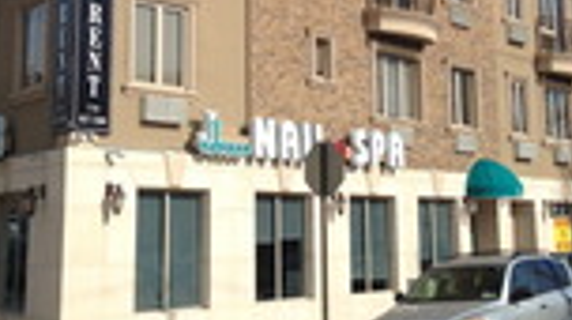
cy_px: -98
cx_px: 275
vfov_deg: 12.8
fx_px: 1378
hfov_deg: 23.4
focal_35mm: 91
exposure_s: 1/2008
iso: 50
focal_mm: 4.12
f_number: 2.4
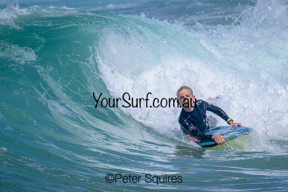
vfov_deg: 1.3
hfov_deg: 1.9
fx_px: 8706
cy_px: 113
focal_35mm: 1088
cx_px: 196
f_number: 11
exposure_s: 1/2000
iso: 450
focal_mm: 800
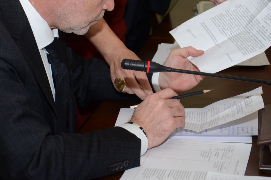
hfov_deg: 17.5
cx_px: 100
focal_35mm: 117
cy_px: 39
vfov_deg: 11.7
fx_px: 881
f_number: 4.8
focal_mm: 48
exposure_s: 1/250
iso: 640
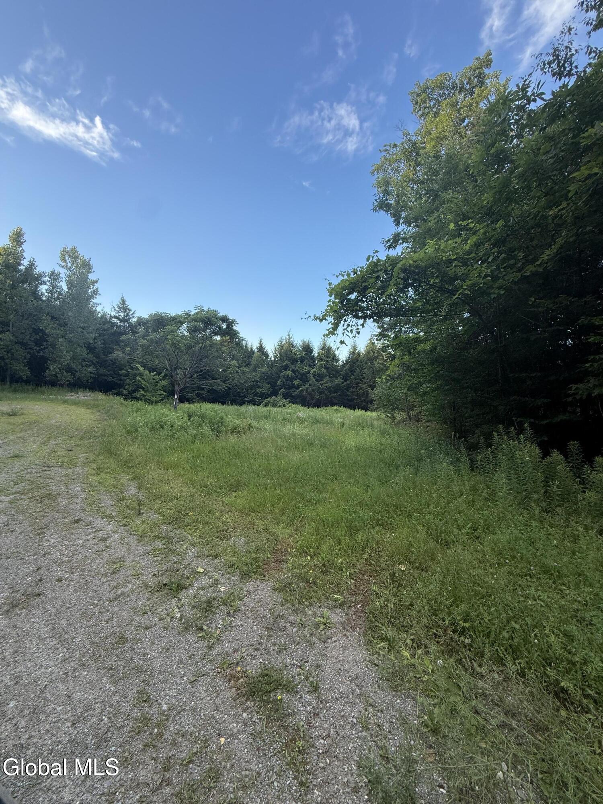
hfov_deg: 85.7
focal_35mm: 14
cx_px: 302
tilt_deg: -3.3
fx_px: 325
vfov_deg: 102.1
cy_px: 402
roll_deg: -2.7
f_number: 2.2
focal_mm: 2.22
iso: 50
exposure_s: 1/370
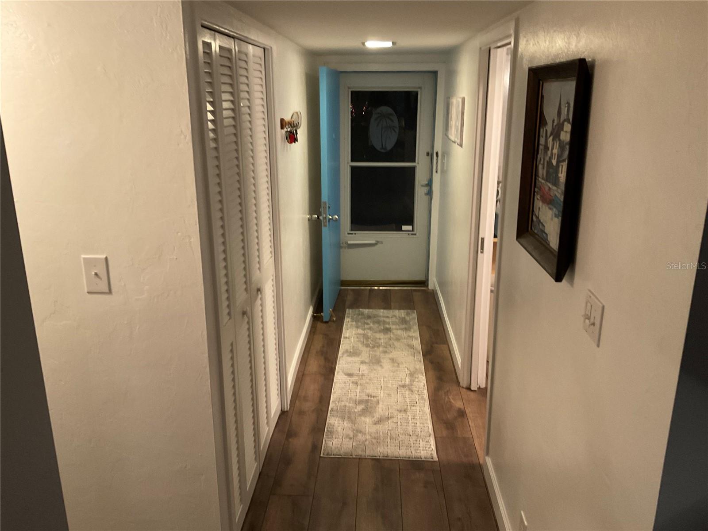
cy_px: 266
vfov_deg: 48.2
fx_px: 593
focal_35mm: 29
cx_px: 354
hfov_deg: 61.7
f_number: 1.8
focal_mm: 3
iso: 200
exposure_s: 1/40
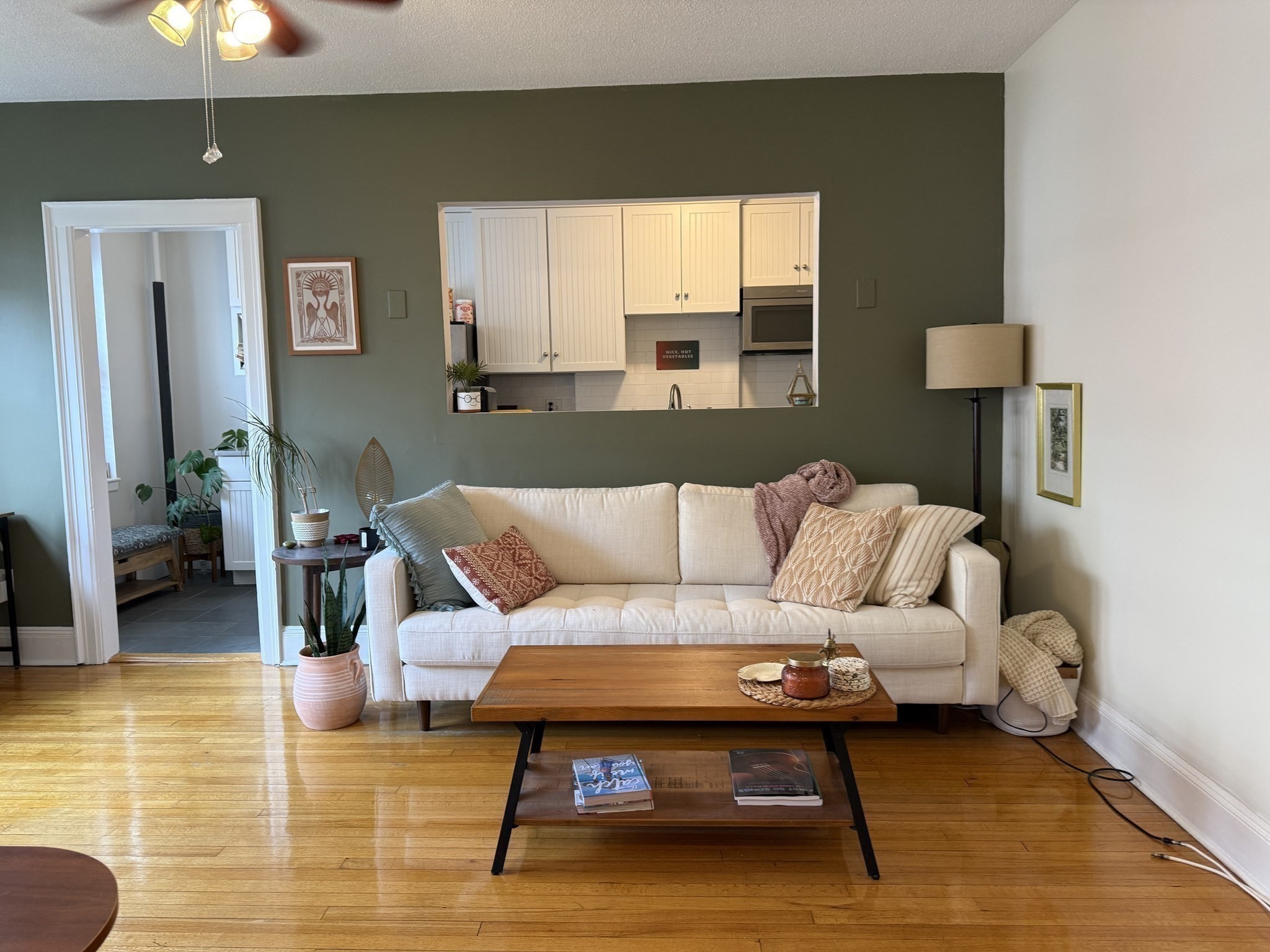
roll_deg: +1.6
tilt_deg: -4.0
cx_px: 635
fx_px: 881
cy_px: 476
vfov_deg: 56.8
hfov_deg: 71.6
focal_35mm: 24
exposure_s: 1/60
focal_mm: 6.76
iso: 160
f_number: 1.78
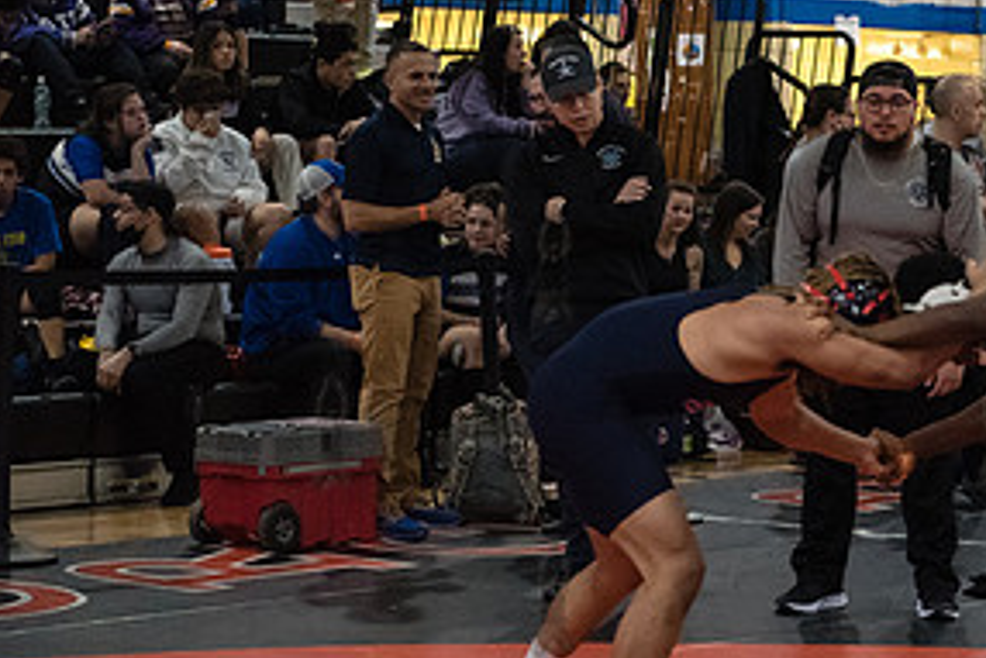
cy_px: 429
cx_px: 996
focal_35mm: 142
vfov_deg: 9.7
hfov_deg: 14.2
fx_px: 3891
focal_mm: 70
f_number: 3.2
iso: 8000
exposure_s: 1/640
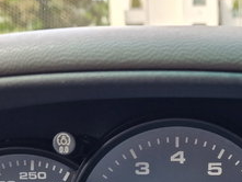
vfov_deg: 16.6
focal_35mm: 80
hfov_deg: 24.2
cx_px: 174
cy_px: 282
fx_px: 560
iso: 80
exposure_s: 1/180
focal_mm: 6.4
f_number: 1.8
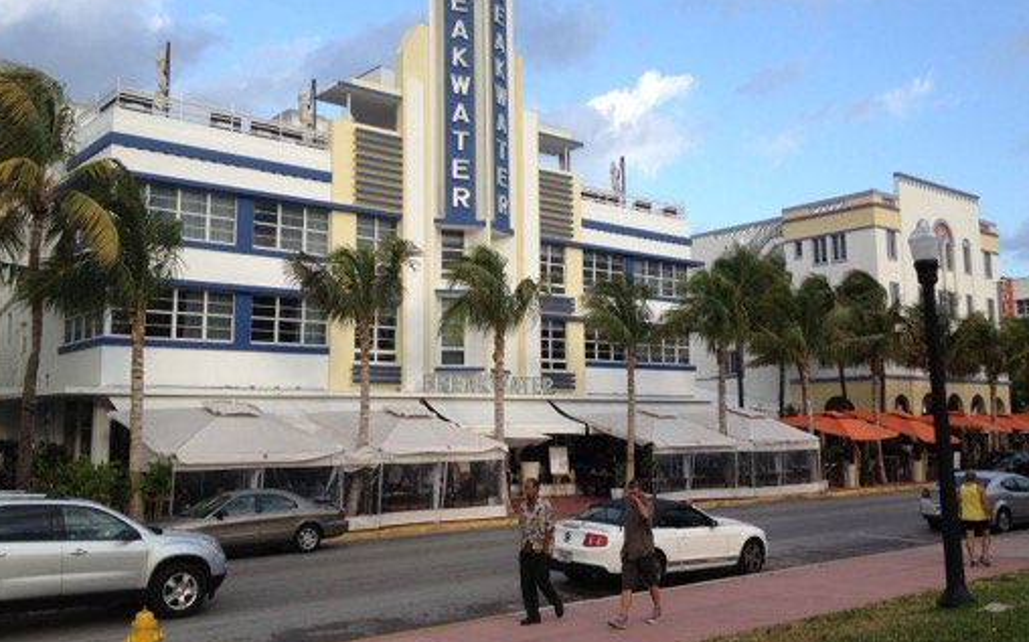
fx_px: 1065
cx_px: 521
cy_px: 292
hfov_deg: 51.6
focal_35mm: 38
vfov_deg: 33.5
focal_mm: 4.28
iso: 64
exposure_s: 1/635
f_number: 2.4
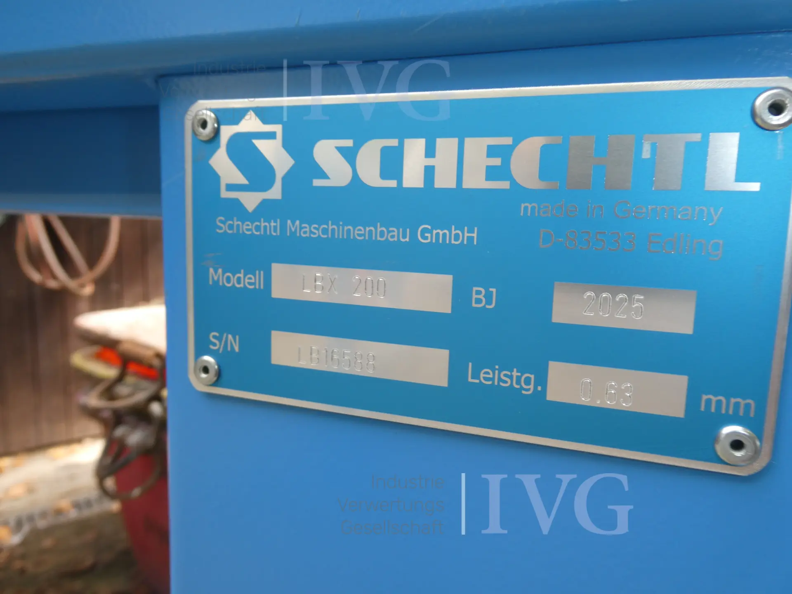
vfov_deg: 56.8
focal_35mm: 24
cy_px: 297
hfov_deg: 71.6
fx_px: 549
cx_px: 396
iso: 100
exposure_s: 1/60
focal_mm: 4.3
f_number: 3.3
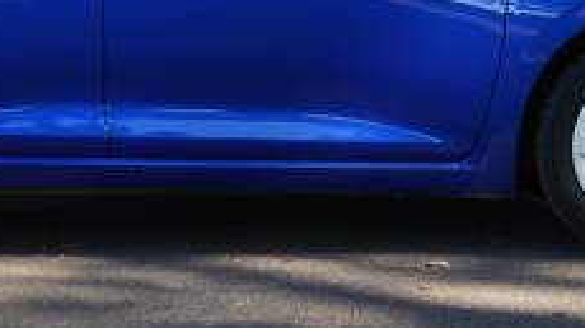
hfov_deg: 16.0
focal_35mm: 134
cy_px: -31
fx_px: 2082
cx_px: 226
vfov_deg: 8.9
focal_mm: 46.1
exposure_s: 1/80
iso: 100
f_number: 4.5
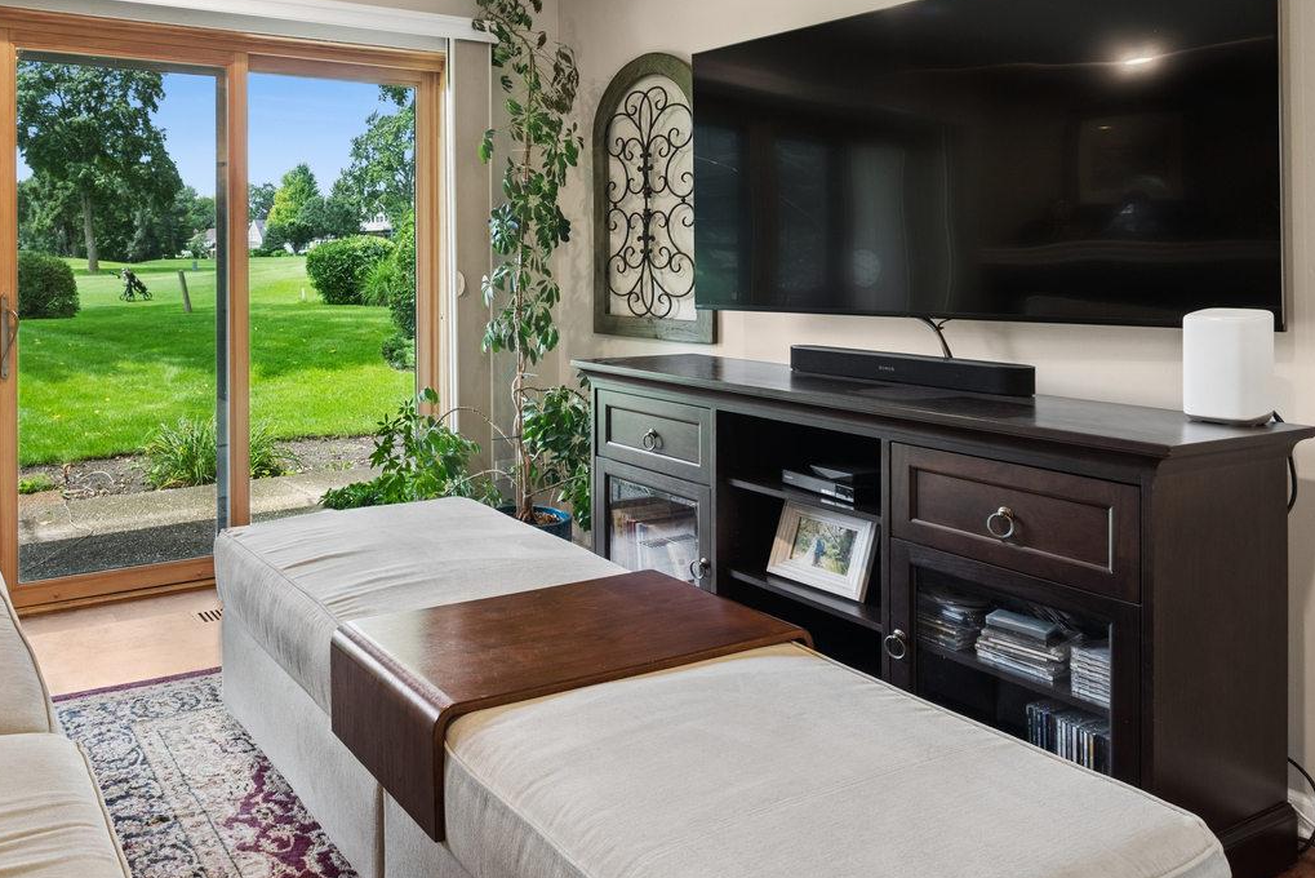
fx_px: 986
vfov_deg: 46.9
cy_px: 265
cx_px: 369
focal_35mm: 27
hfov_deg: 64.3
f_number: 8
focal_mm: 17
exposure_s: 1/15
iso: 400
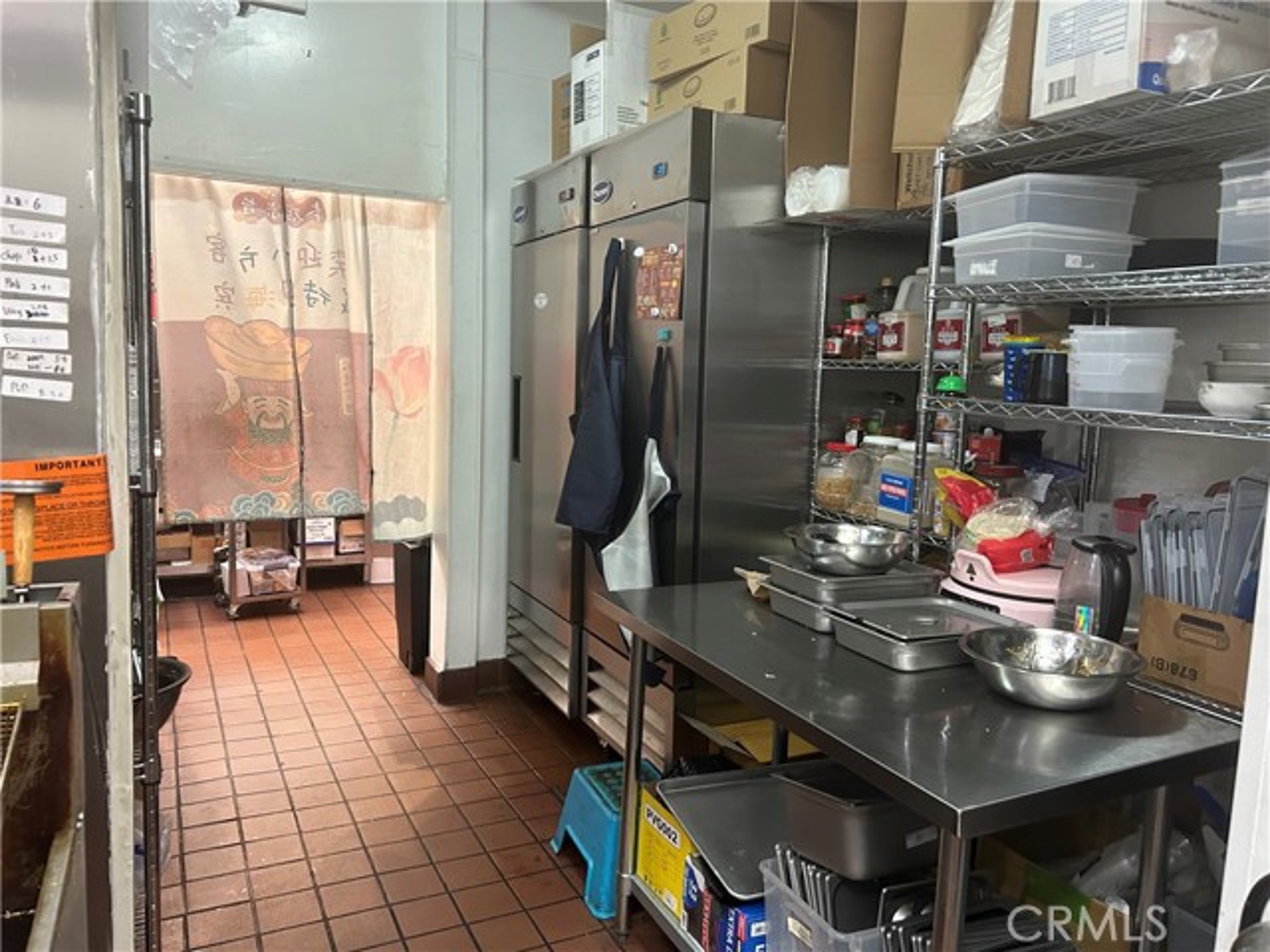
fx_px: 954
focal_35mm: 26
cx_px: 635
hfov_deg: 67.3
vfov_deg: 53.1
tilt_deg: -6.0
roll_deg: -4.4
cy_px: 476
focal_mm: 5.7
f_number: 1.5
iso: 320
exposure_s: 1/60
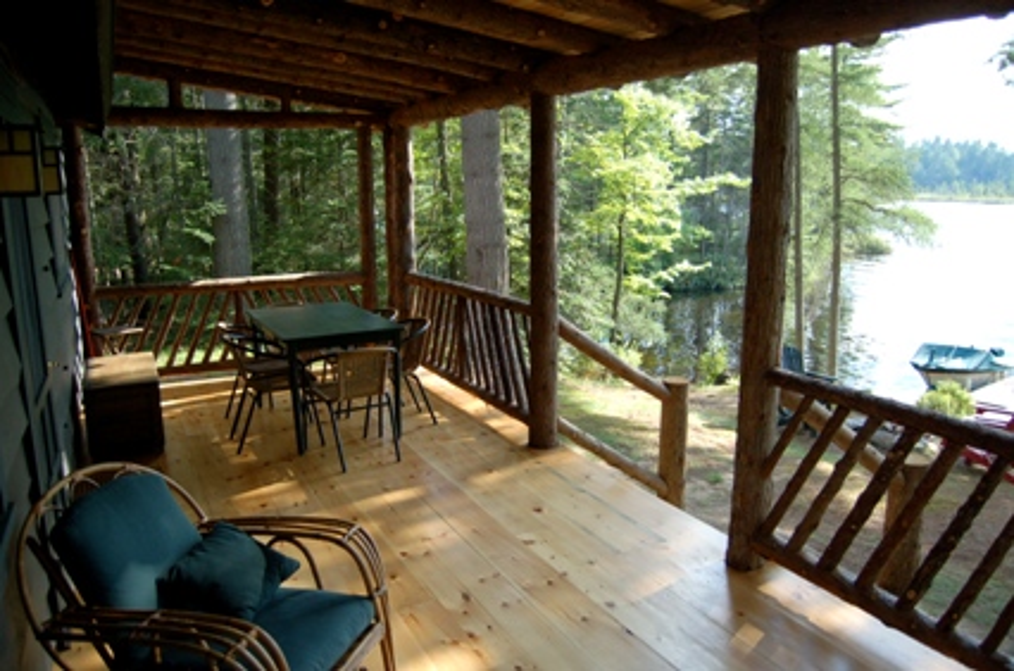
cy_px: 336
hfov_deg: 67.5
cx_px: 507
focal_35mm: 27
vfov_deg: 47.7
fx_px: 759
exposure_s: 1/500
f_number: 3.5
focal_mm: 18
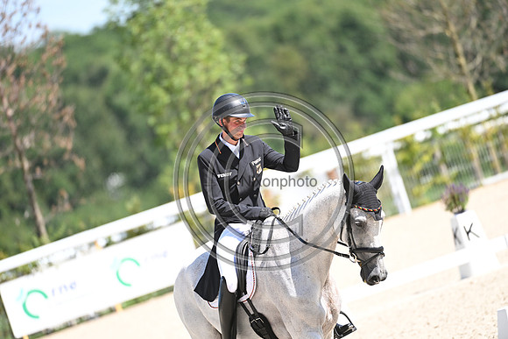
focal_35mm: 400
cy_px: 170
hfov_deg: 5.2
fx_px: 5646
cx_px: 254
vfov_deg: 3.4
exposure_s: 1/1600
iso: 640
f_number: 4.5
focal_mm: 400
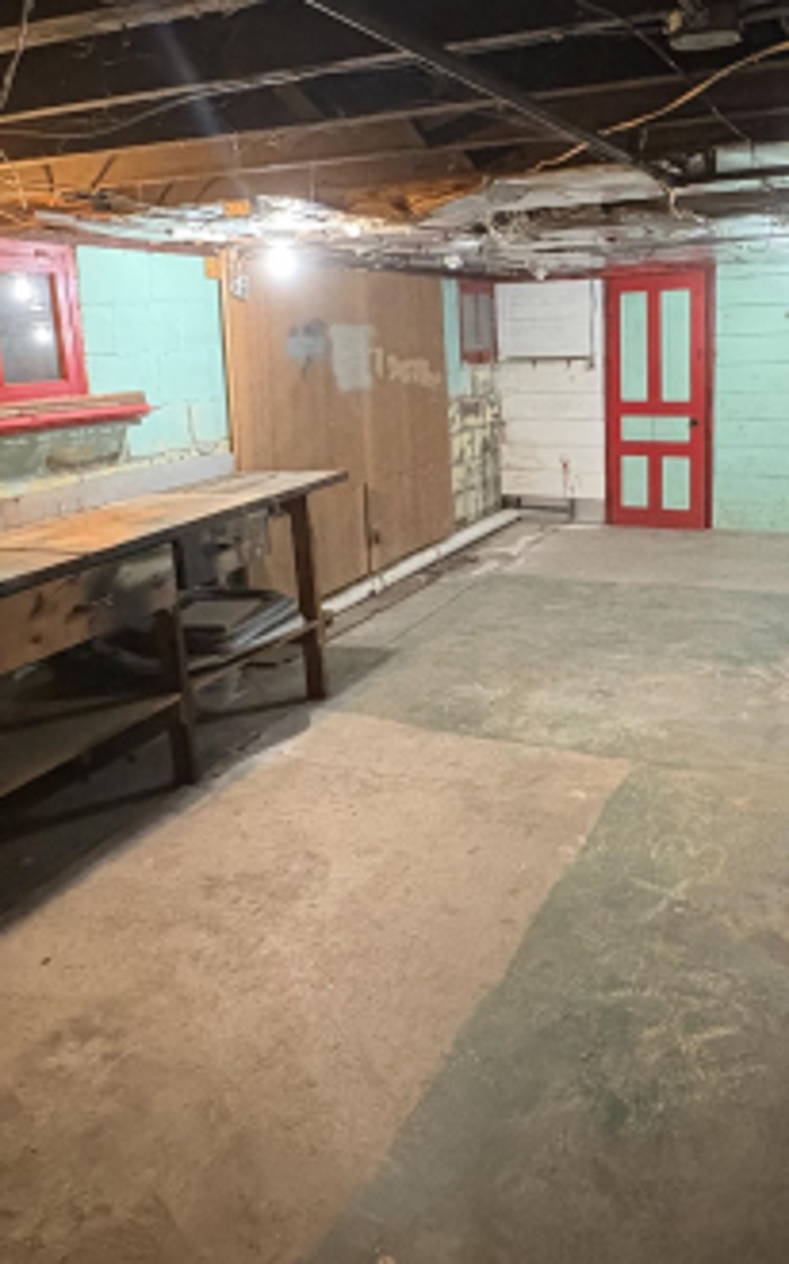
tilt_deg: -8.2
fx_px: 1033
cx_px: 446
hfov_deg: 41.7
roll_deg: +1.2
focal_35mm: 30
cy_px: 494
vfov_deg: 62.3
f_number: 2.2
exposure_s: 1/40
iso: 1000
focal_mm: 2.22
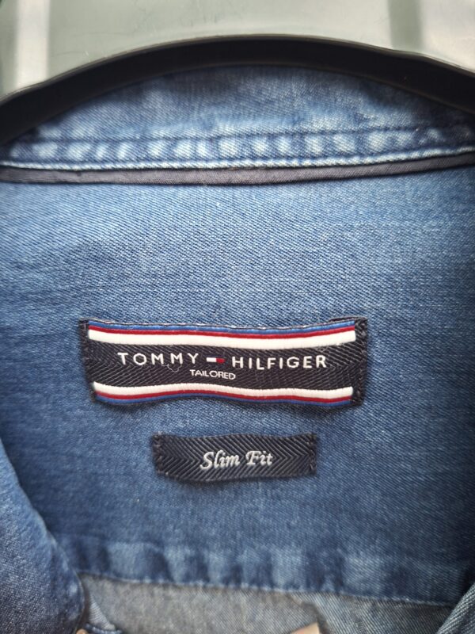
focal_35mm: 23
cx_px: 238
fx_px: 421
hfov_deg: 58.9
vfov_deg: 73.9
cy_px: 317
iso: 250
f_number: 1.8
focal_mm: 5.54
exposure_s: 1/33
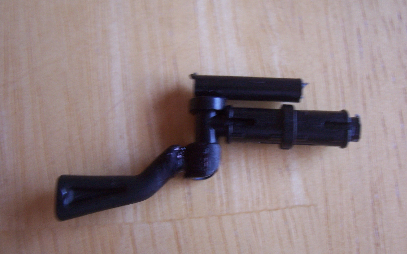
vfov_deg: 34.4
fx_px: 410
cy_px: 133
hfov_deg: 52.7
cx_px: 205
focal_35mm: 37
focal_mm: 5.6
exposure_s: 1/15
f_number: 2.7
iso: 160
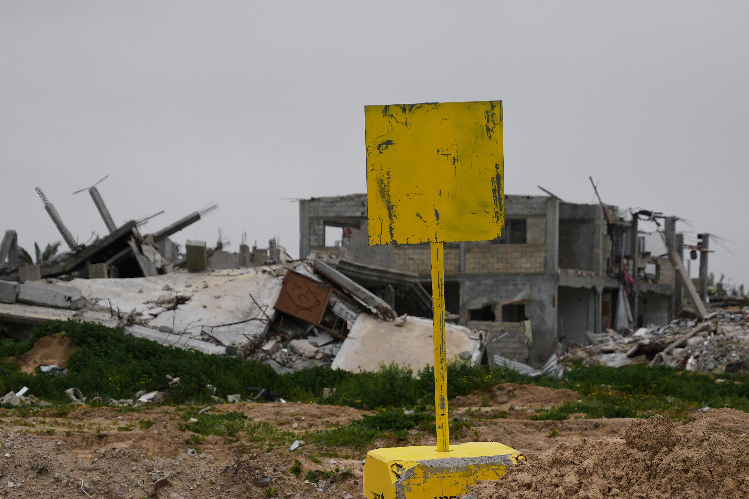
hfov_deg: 13.2
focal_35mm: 156
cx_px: 433
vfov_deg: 8.8
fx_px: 3246
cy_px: 357
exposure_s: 1/5000
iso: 200
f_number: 2.8
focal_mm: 70
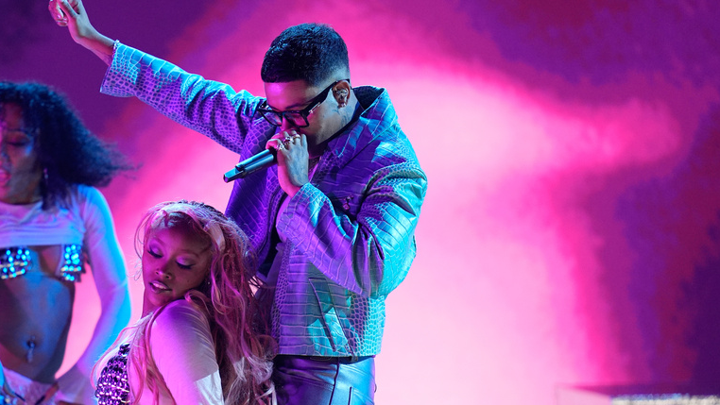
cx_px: 262
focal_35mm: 563
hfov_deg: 3.8
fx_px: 10751
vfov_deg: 2.2
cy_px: 277
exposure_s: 1/640
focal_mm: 400
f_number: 2.8
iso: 3200
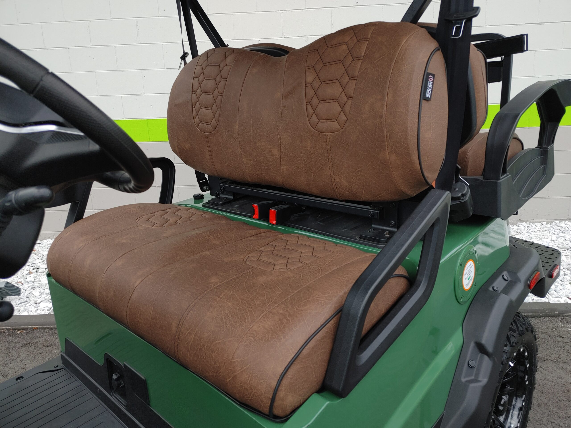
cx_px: 286
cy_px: 214
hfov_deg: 67.3
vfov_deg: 53.1
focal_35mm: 26
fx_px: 429
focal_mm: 4.81
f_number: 1.8
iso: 50
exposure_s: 1/917
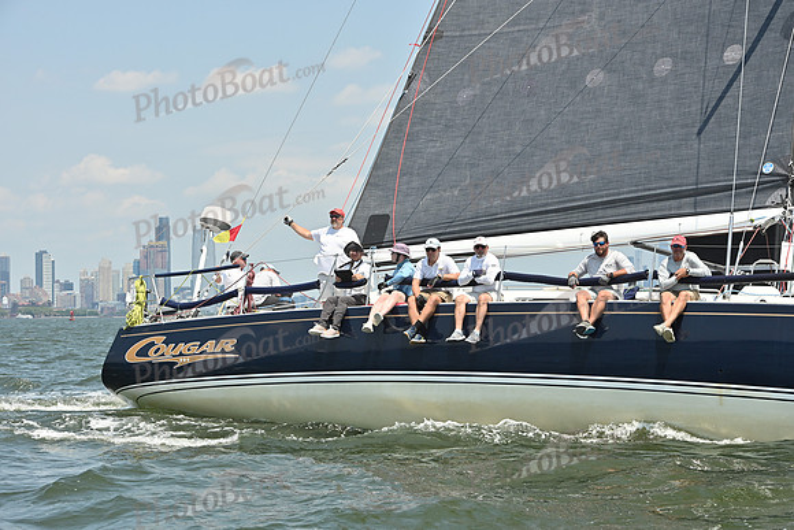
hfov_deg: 21.5
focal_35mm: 95
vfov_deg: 14.4
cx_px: 397
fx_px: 2096
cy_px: 265
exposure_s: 1/1250
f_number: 9
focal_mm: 95
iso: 320
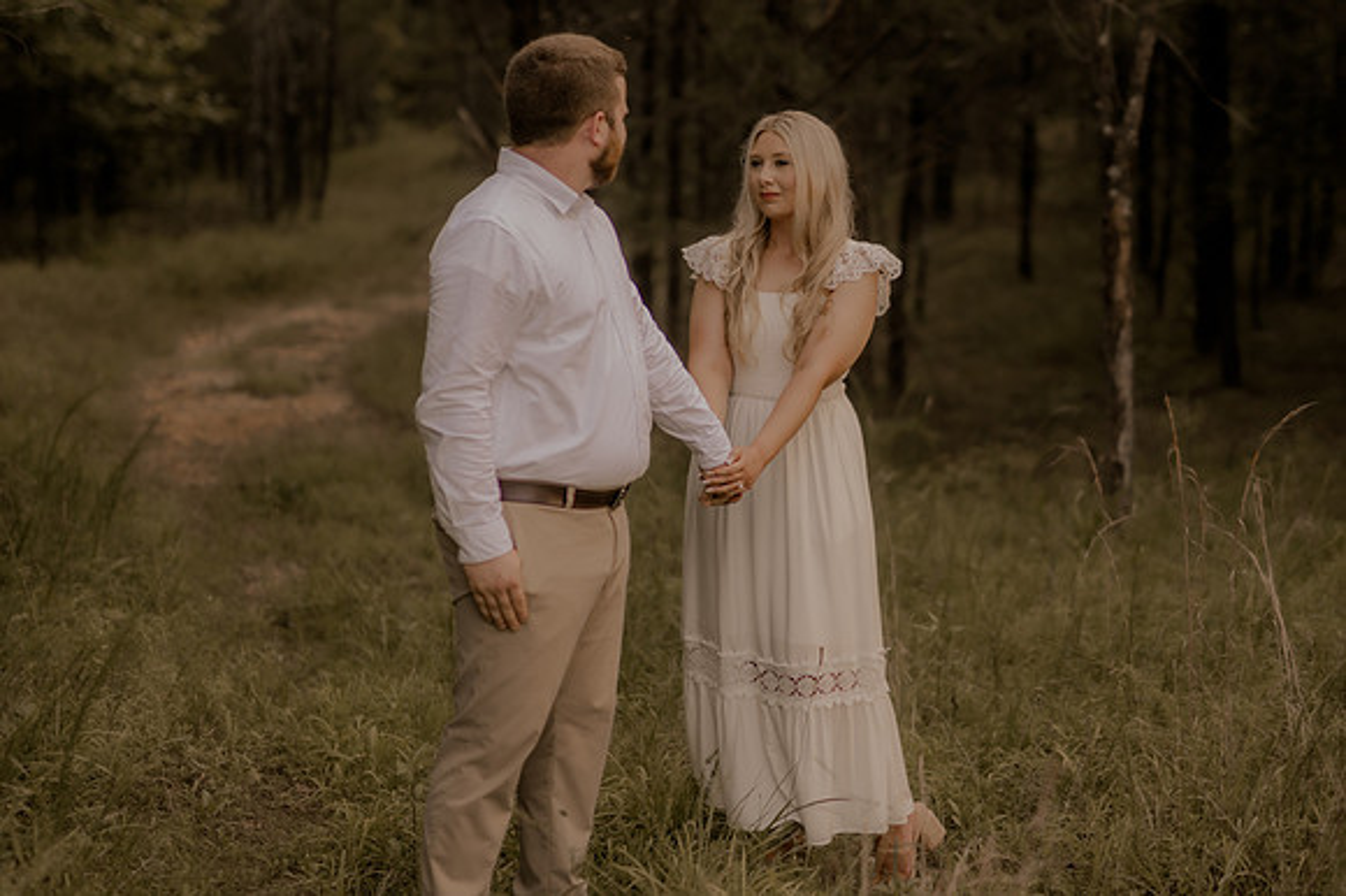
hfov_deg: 27.0
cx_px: 673
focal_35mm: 75
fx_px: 2802
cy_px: 448
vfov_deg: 18.2
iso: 200
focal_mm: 50
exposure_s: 1/320
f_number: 2.2
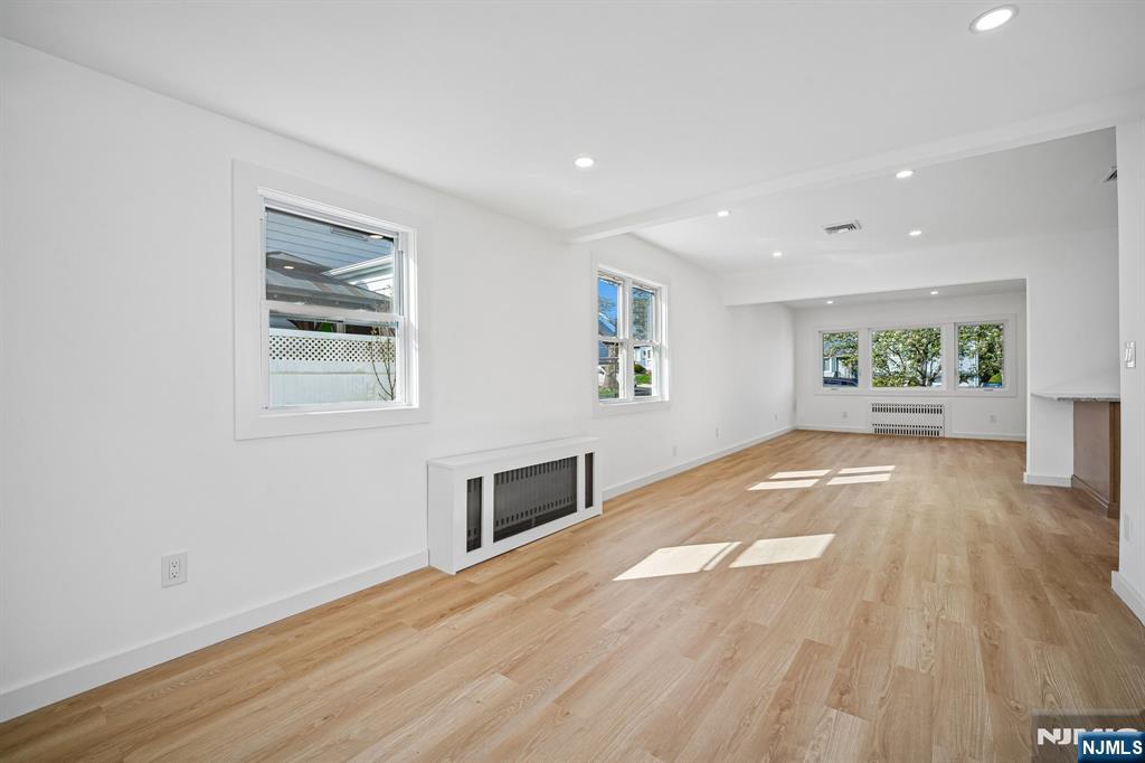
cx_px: 572
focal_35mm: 14
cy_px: 382
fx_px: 445
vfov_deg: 81.2
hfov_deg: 104.3
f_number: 8
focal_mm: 14
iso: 200
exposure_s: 1/25
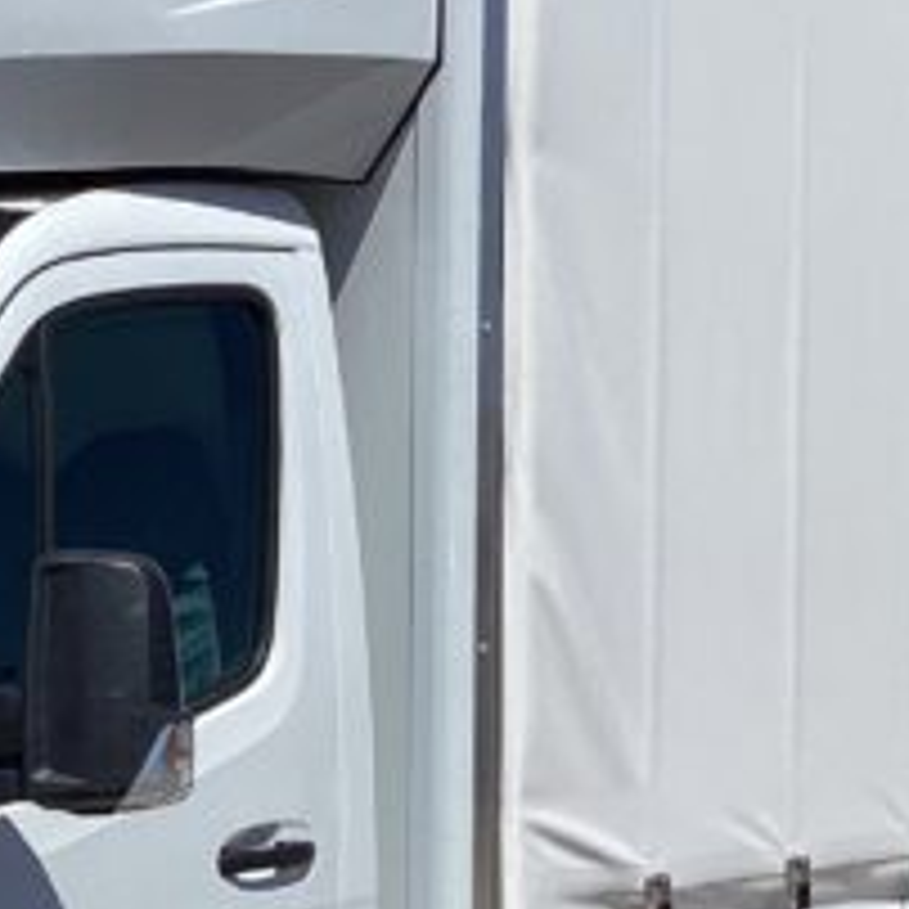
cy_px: 889
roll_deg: +0.0
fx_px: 3209
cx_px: 14
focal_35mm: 108
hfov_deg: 15.8
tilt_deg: -4.1
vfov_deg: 15.8
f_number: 2.4
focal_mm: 3.3
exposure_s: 1/3021
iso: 25
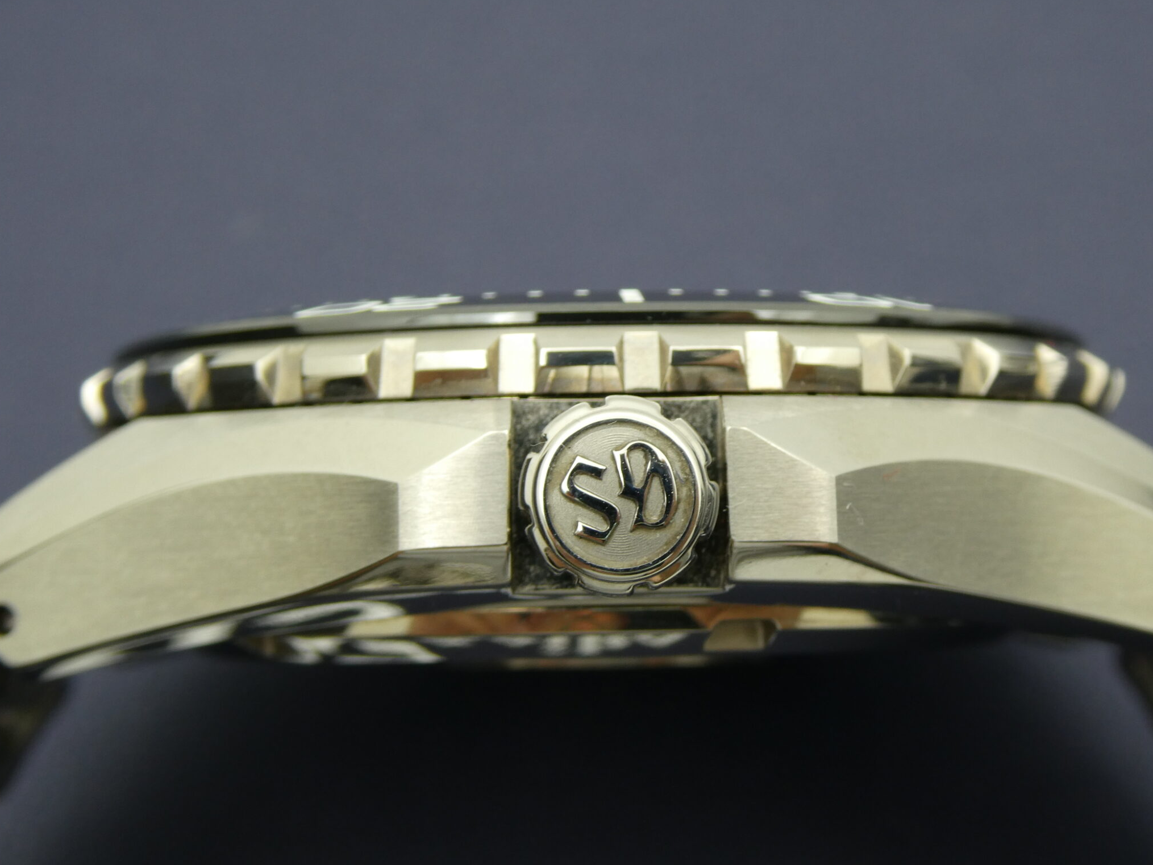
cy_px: 401
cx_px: 619
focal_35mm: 82
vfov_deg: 18.0
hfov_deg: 23.8
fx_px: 2731
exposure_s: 1/80
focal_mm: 11.7
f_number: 4.4
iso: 125
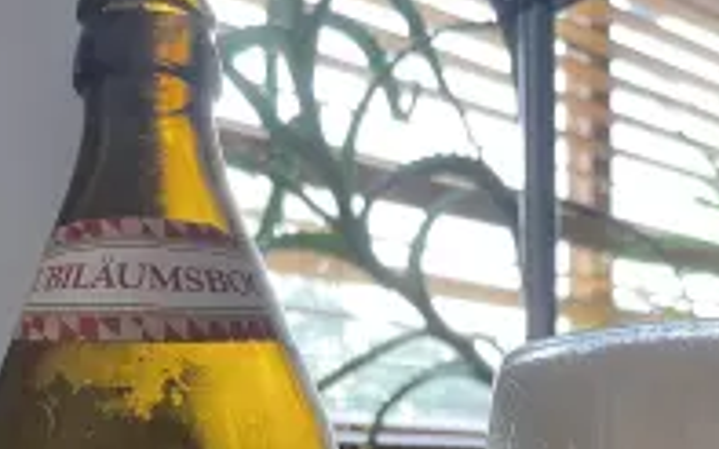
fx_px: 1097
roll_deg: +0.1
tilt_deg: -2.6
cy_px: 599
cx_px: 423
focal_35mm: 56
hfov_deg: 36.2
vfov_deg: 20.9
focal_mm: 4.2
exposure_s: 1/71
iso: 125
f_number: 1.6
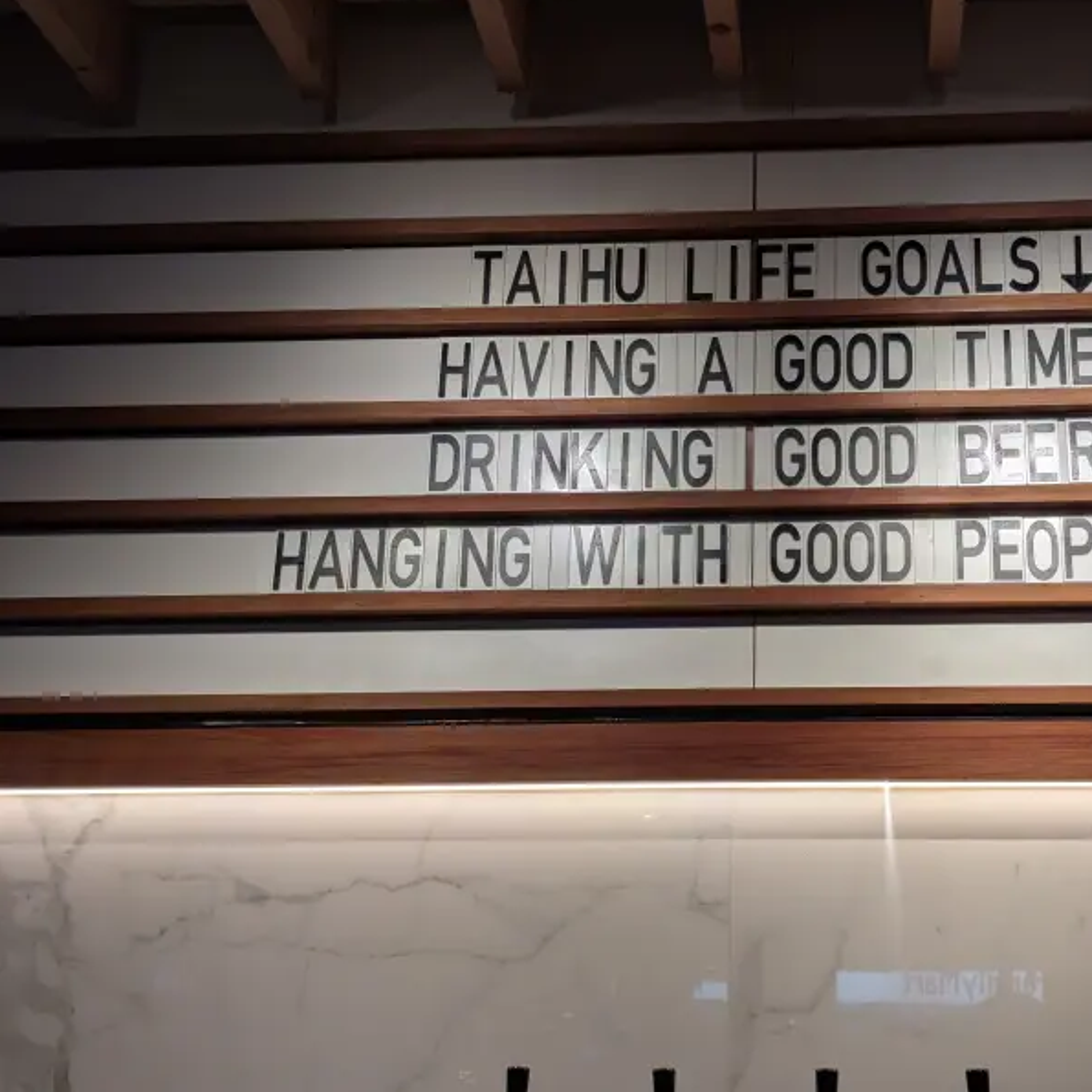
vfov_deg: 30.0
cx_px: 729
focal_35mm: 57
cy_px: 544
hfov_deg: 29.8
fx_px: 2034
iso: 121
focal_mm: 6.81
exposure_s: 1/94
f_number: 1.85
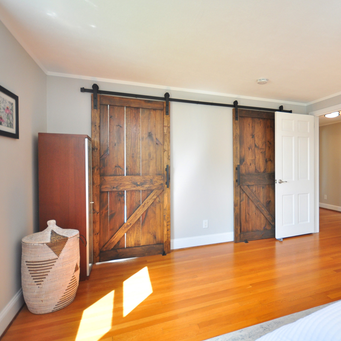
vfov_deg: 74.8
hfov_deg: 72.5
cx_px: 228
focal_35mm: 20
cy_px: 164
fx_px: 223
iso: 320
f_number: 4
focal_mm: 10
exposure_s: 1/50
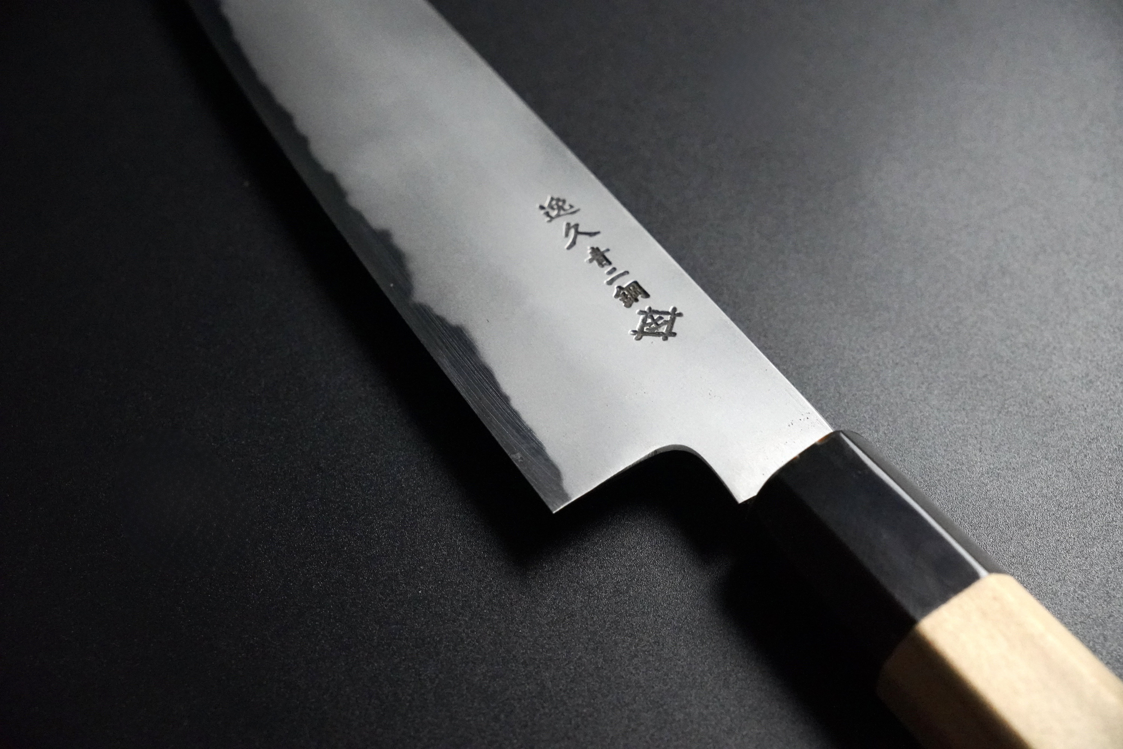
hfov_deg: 34.6
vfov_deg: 23.5
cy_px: 374
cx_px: 562
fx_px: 1801
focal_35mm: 58
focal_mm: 38.5
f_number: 5
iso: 6400
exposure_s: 1/160
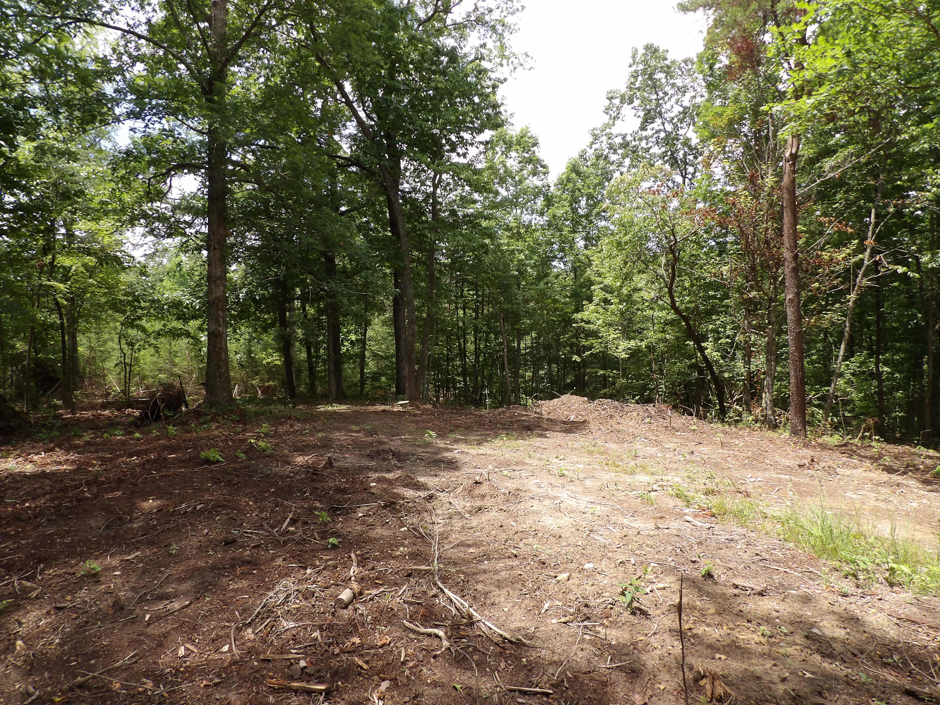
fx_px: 652
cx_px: 470
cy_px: 352
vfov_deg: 56.8
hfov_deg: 71.6
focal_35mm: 24
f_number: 3.2
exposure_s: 1/390
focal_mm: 4.3
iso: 100
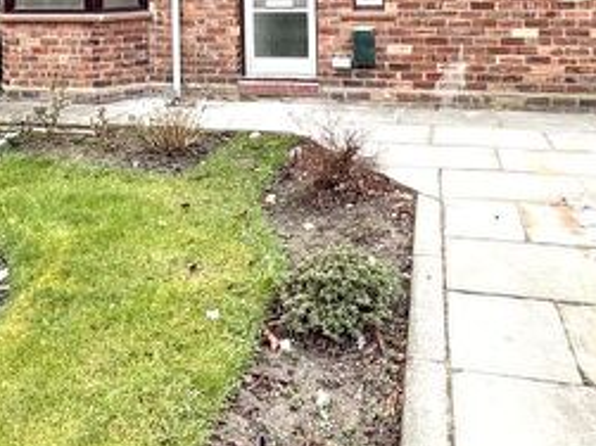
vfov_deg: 32.4
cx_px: 256
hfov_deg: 47.7
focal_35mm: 39
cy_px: -44
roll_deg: +1.9
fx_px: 671
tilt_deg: +1.7
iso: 64
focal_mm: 2.22
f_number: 2.2
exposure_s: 1/537
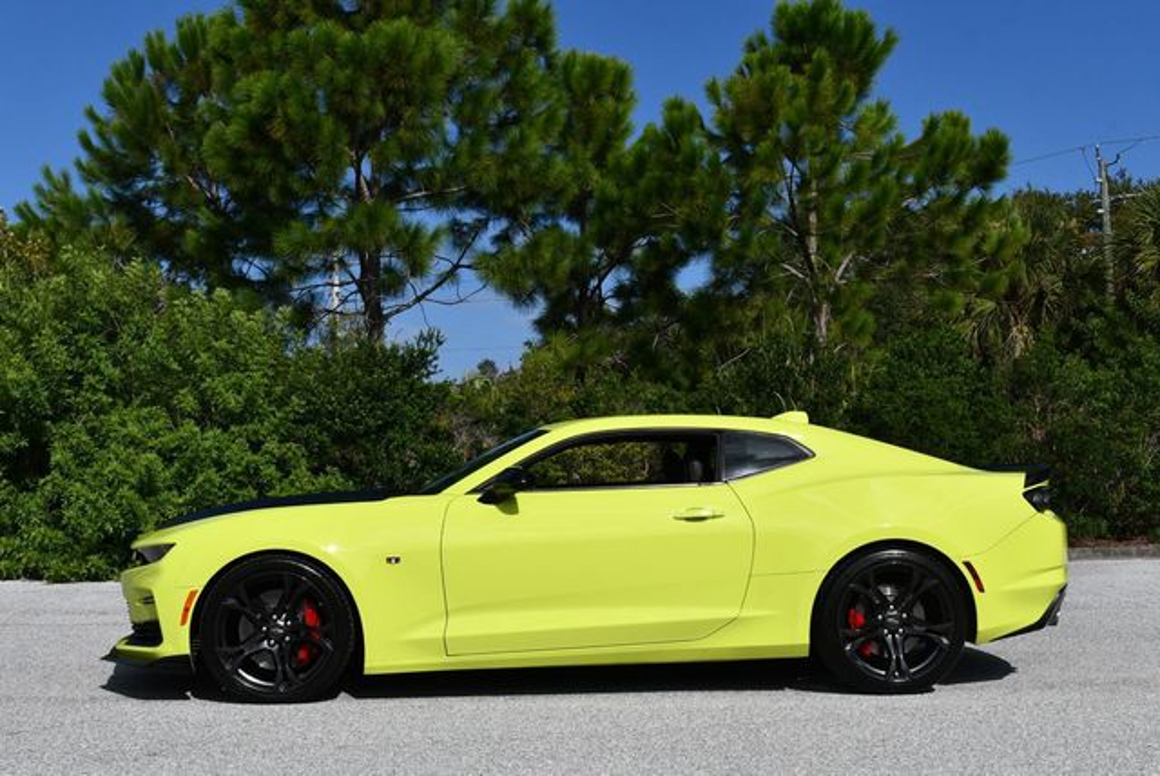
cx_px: 580
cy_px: 388
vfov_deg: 28.1
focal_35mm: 48
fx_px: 1548
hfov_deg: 41.1
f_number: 10
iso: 100
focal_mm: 24
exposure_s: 1/400
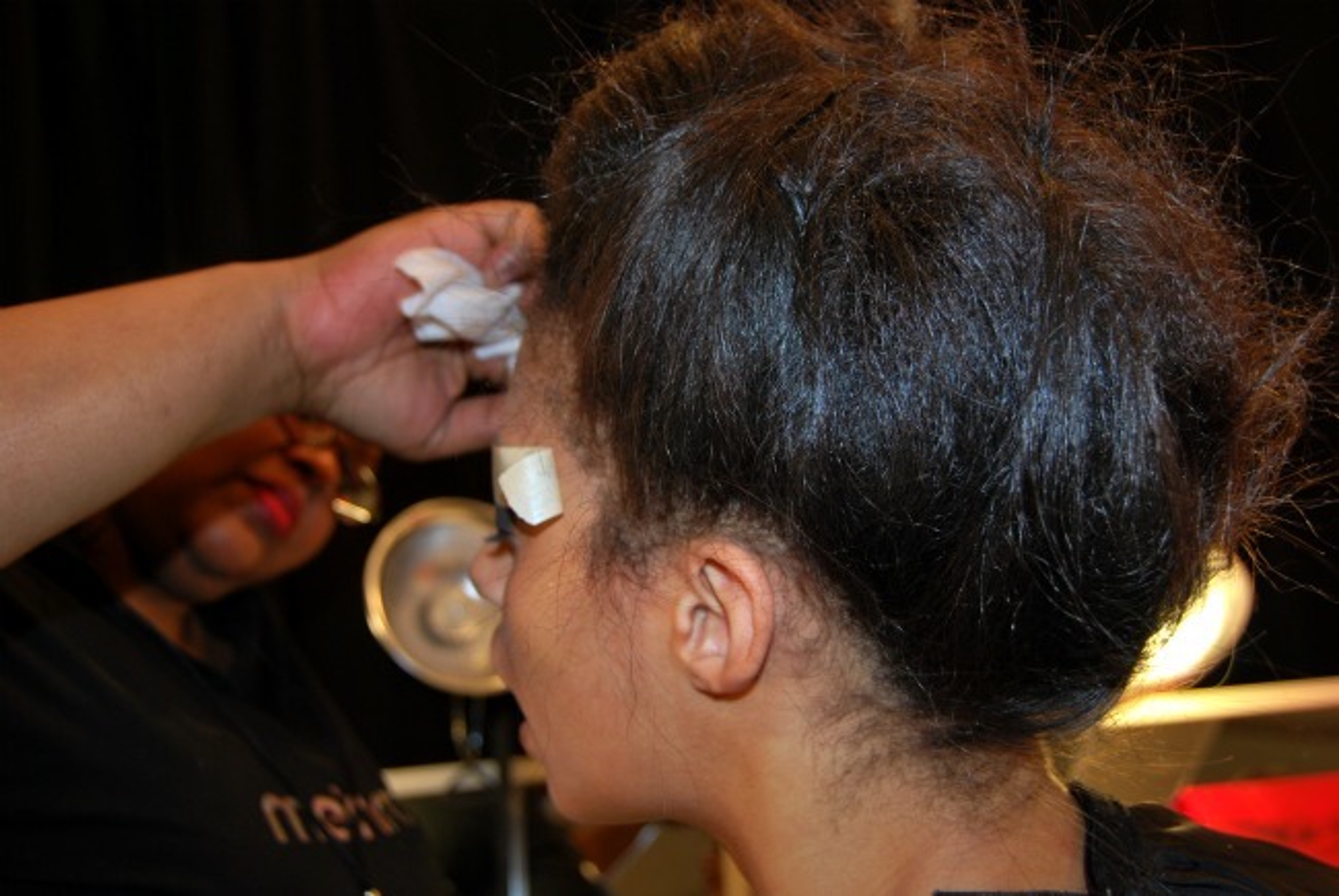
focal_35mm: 36
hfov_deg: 53.1
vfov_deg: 37.0
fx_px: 1340
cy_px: 448
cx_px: 670
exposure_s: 1/60
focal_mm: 24
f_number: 4
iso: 200
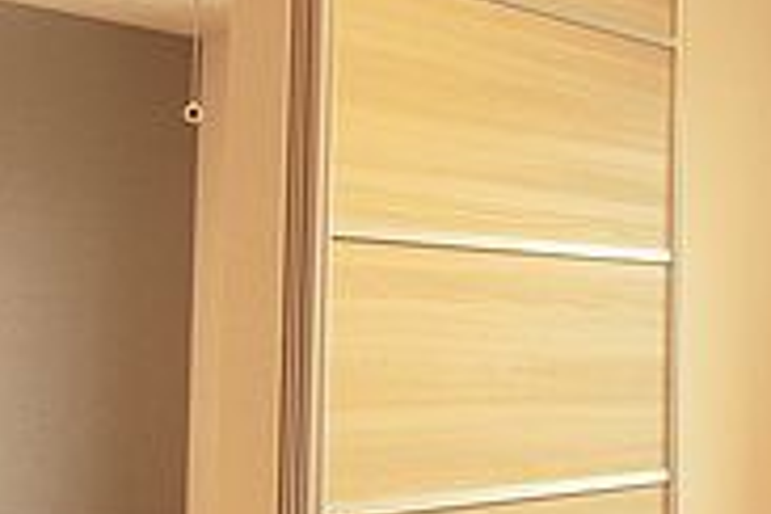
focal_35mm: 69
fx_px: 1478
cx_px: 657
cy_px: 299
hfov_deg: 28.4
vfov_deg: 19.7
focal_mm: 4.06
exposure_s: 1/125
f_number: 2.7
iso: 320
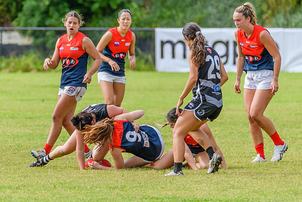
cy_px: 105
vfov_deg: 1.9
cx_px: 135
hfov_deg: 2.8
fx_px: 6232
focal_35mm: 743
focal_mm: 420
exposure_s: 1/2000
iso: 900
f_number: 6
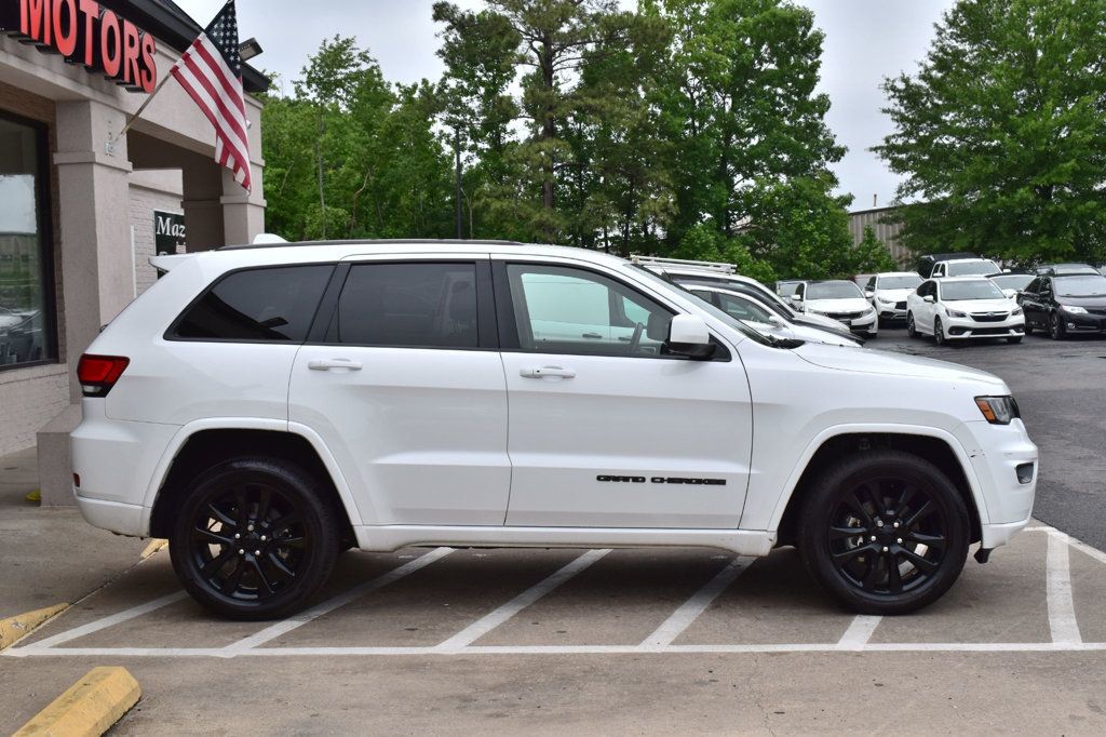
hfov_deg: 41.1
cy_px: 368
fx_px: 1474
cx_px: 553
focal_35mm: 48
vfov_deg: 28.1
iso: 280
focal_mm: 32
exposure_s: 1/500
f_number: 11
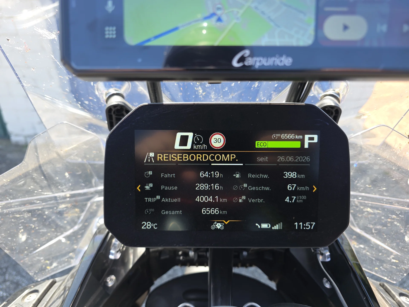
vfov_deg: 58.9
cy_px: 154
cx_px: 204
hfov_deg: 73.9
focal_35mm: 23
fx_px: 272
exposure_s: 1/105
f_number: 1.7
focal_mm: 6.3
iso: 12
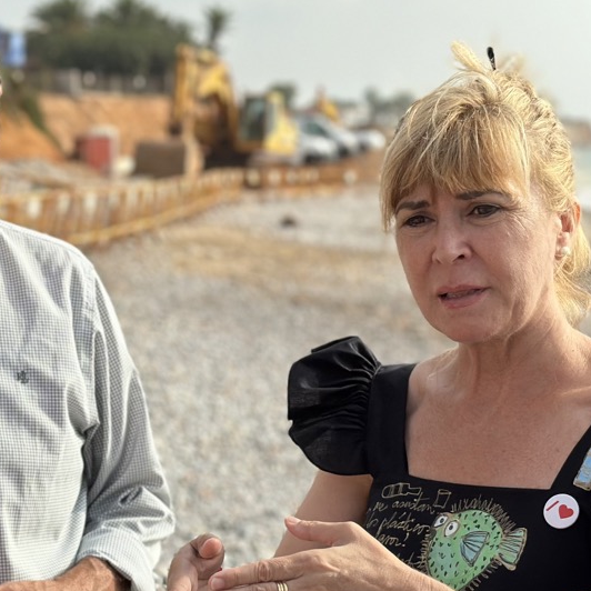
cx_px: 189
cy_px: 300
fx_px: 1970
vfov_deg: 17.1
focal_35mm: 102
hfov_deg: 17.0
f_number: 1.78
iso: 100
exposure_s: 1/5263
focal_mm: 6.86
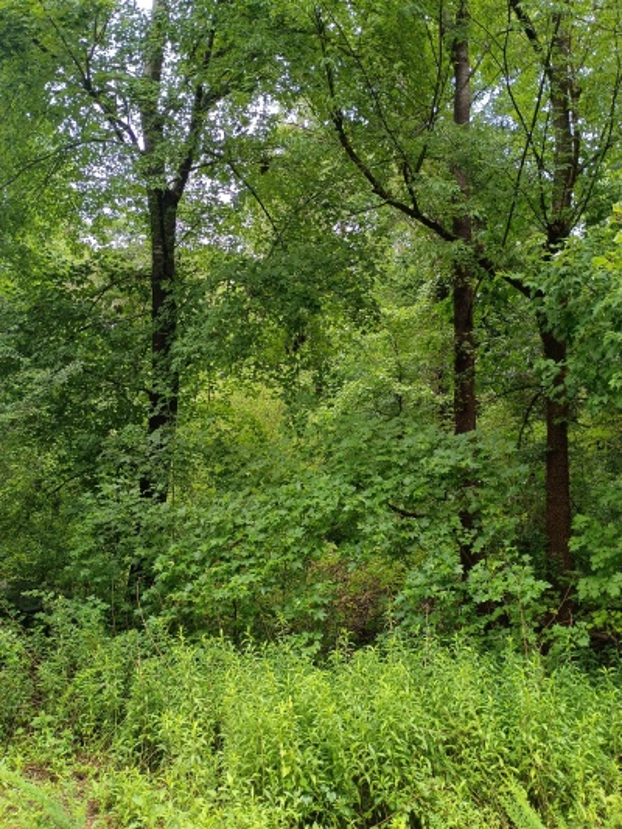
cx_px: 311
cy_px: 414
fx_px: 695
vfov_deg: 61.6
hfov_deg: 48.2
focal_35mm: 29
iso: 100
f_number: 1.8
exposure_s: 1/120
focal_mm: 4.27
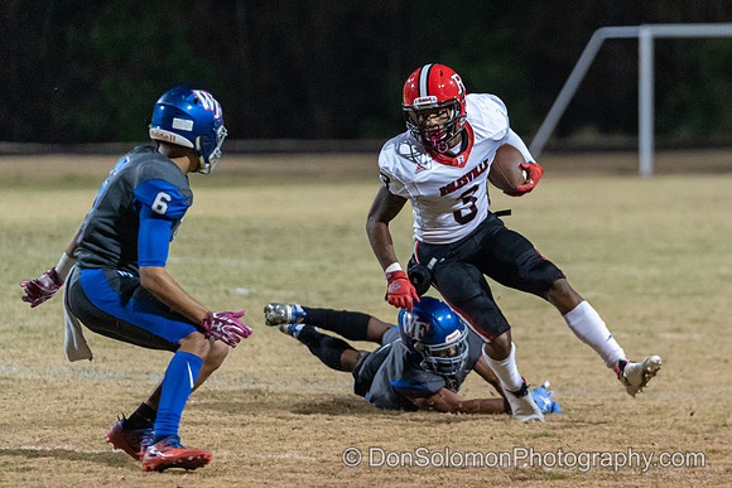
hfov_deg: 6.9
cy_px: 182
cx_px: 475
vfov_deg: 4.6
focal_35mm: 300
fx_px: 6100
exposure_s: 1/800
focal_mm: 189
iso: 6400
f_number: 2.8
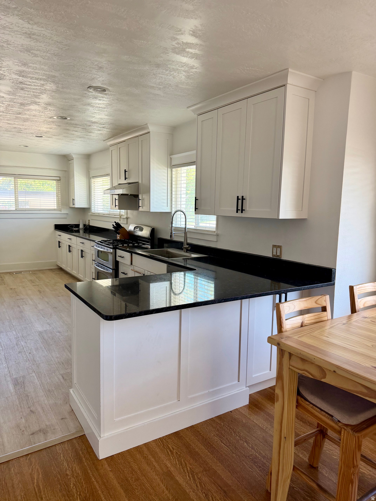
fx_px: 348
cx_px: 188
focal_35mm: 24
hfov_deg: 56.8
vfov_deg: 71.6
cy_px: 250
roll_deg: -1.2
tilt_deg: -7.3
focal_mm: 6.76
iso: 160
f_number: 1.78
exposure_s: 1/141
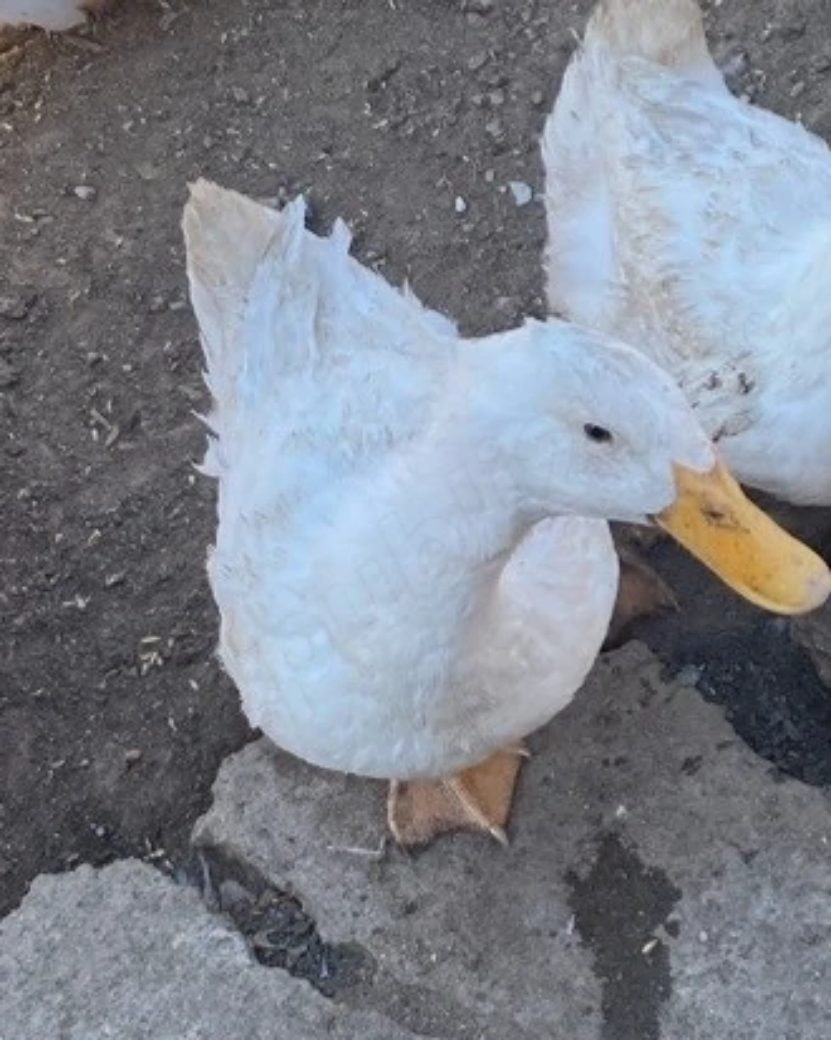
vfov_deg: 23.3
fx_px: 2523
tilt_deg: -57.1
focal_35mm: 82
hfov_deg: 18.5
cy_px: 592
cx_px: 690
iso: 32
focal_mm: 4.25
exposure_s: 1/662
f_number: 1.8
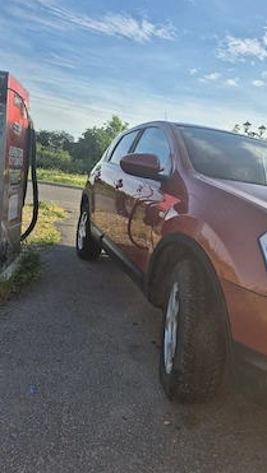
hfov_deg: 42.7
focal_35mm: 27
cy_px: 221
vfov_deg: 69.8
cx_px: 161
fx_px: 339
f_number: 1.8
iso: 25
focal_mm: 5.4
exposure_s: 1/1000
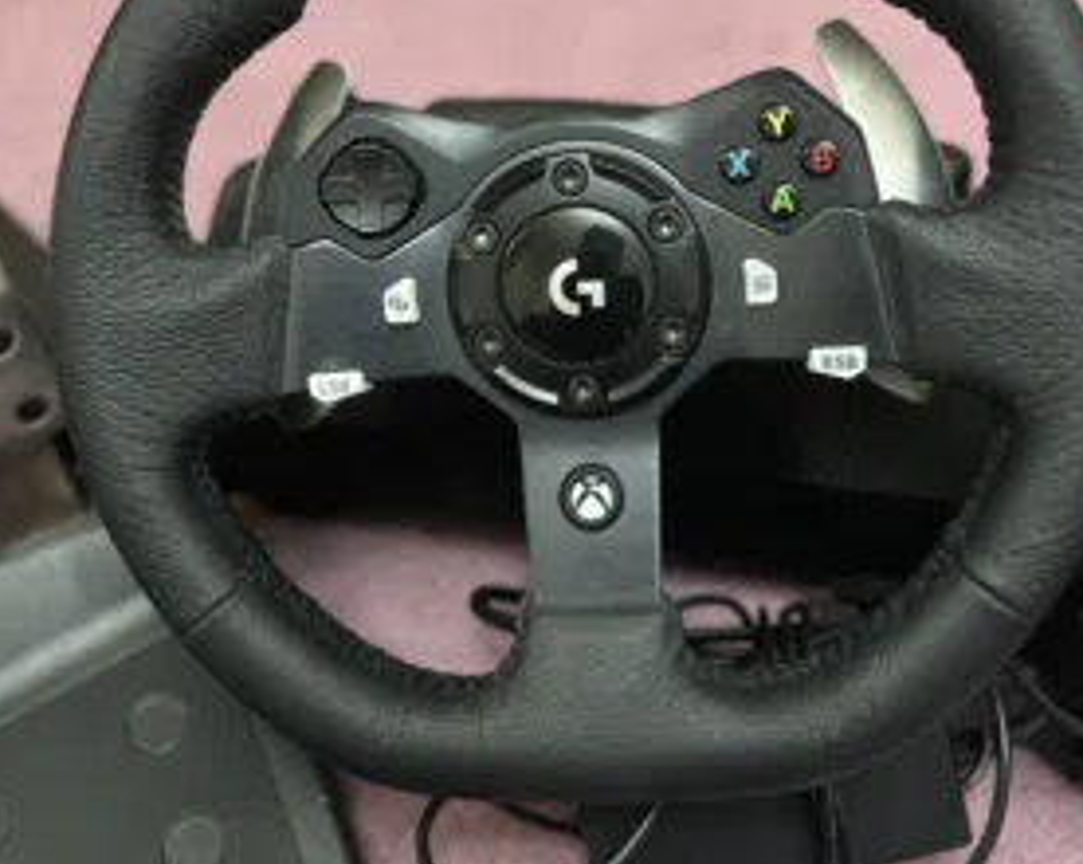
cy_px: 236
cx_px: 581
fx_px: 1088
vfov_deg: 42.2
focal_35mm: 34
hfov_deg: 52.9
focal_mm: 6.86
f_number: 1.78
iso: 800
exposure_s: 1/25
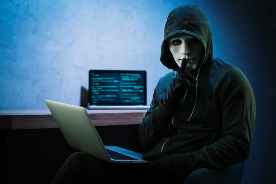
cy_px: 92
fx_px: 384
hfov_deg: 39.6
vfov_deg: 27.0
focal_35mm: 50
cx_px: 138
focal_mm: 50
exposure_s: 1/60
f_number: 3.2
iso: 100
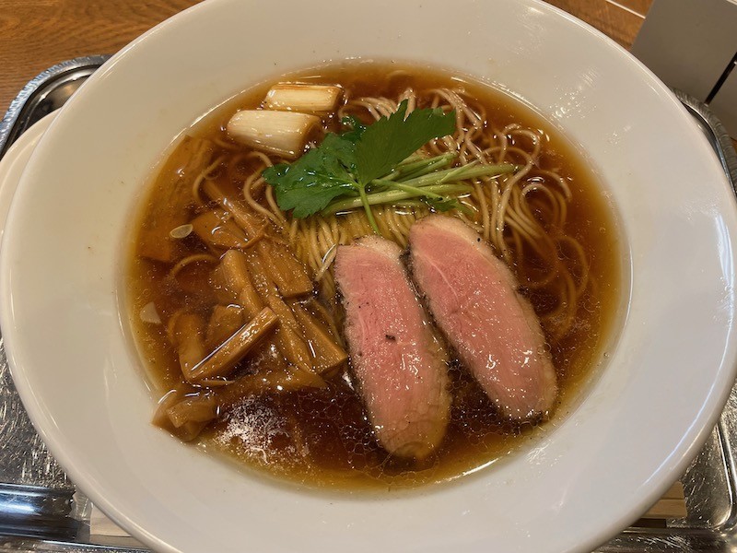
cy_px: 276
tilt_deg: -60.7
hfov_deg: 67.3
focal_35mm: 26
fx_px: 554
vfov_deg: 53.1
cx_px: 368
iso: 80
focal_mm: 4.2
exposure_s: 1/100
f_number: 1.6
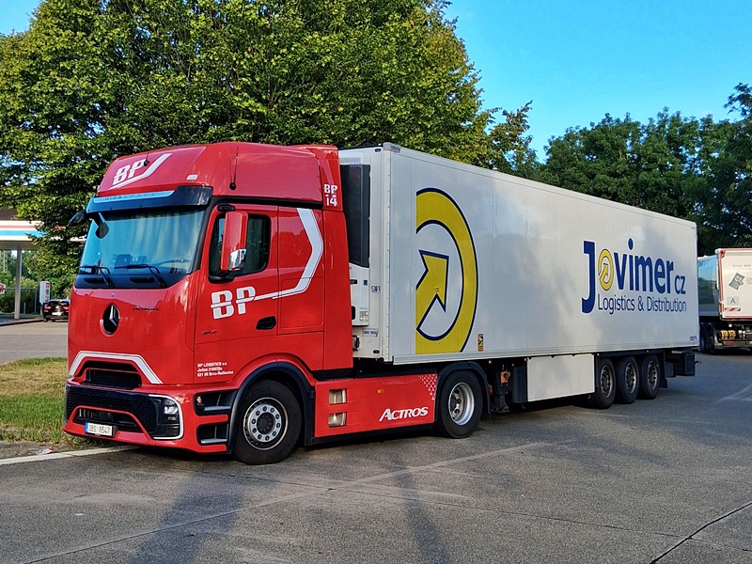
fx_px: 565
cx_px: 376
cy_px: 282
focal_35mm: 26
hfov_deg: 67.3
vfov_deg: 53.1
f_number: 1.8
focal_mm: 3.98
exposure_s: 1/307
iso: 25
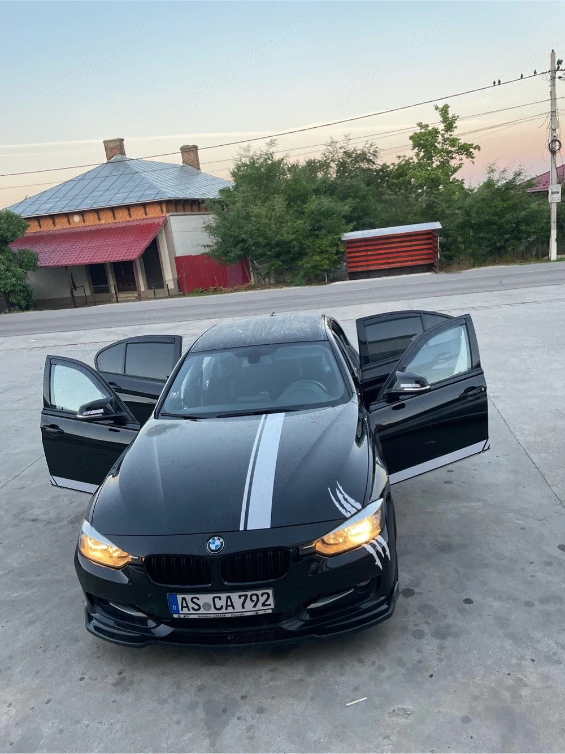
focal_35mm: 26
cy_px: 377
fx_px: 566
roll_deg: +8.9
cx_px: 282
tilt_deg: -13.6
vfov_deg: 67.3
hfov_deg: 53.0
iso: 80
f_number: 1.6
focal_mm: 4.2
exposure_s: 1/121
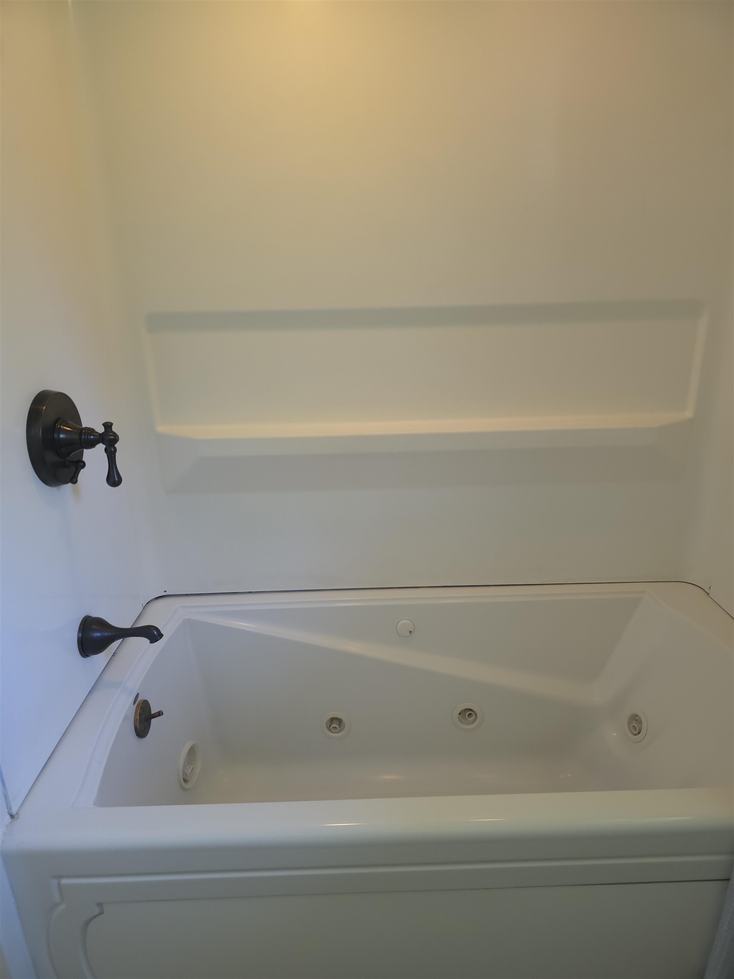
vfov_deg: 73.9
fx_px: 650
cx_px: 367
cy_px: 490
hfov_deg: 58.9
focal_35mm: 23
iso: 250
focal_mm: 6.3
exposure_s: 1/60
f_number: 1.7
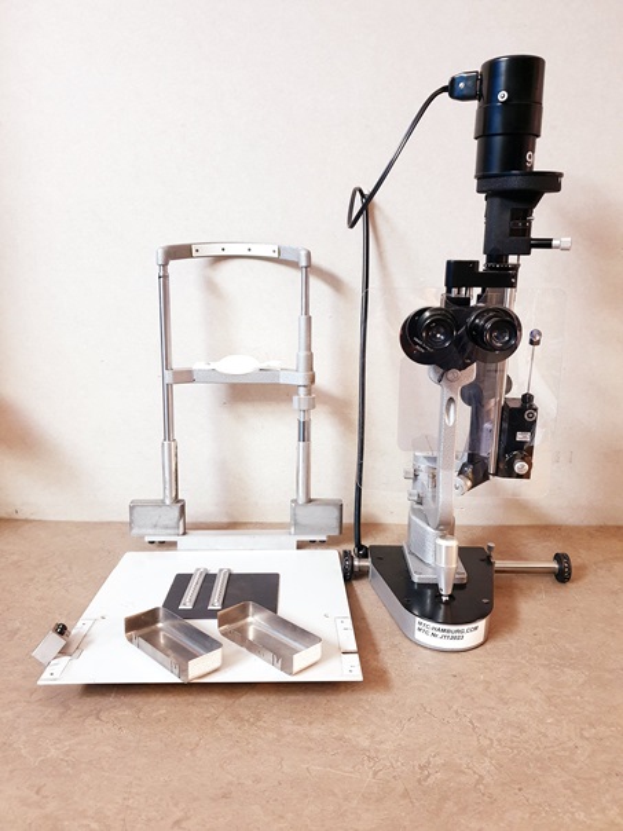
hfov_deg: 53.1
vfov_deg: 67.3
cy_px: 416
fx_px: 624
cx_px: 312
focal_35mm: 26
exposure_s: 1/50
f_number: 1.5
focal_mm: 4.3
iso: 250
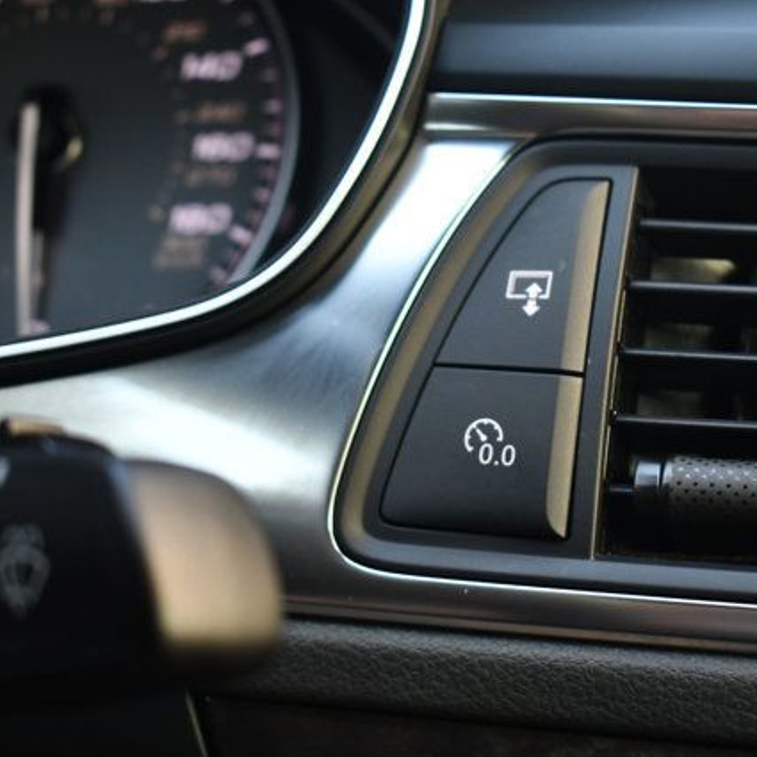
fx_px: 1806
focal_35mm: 73
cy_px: 378
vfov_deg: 23.7
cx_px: 497
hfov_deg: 23.6
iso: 800
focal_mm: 38
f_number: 4.8
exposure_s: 1/200
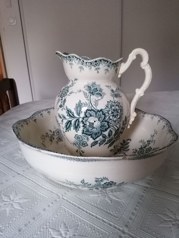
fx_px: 186
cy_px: 119
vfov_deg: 65.3
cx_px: 90
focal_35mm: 27
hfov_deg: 51.4
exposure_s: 1/16.7
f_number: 1.8
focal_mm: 4.75
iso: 1250
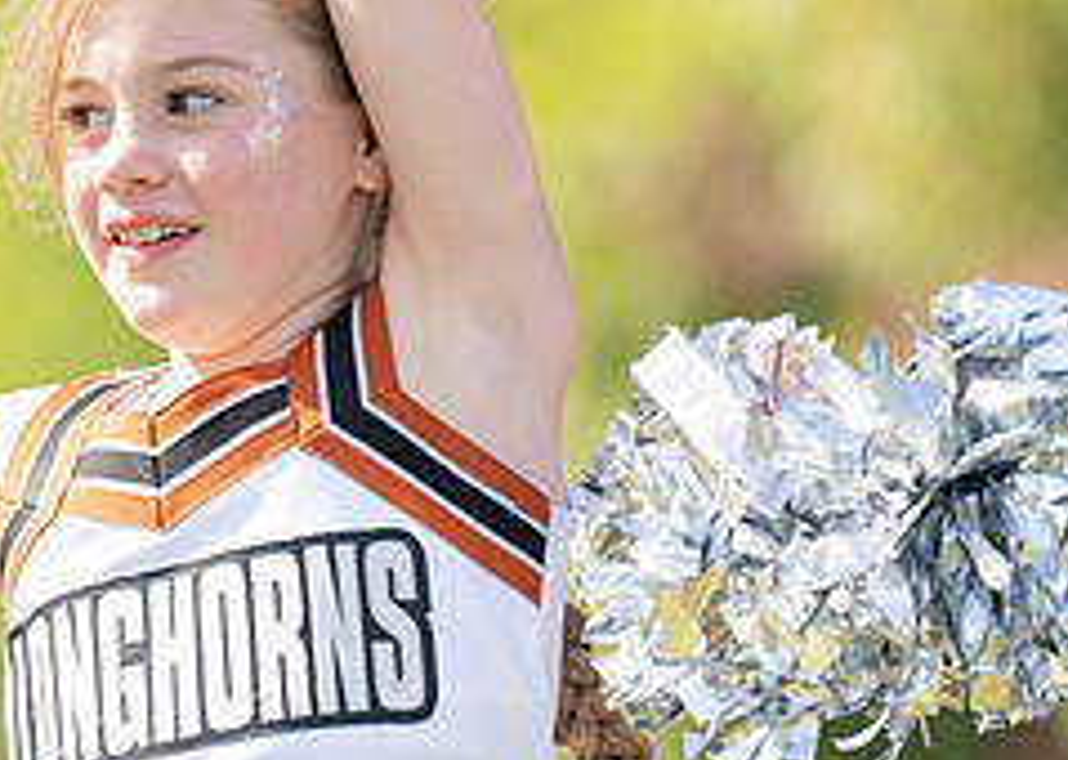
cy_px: 349
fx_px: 13903
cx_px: 4
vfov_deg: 3.1
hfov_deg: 4.4
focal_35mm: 459
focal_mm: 178
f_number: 2.8
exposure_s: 1/1000
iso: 160
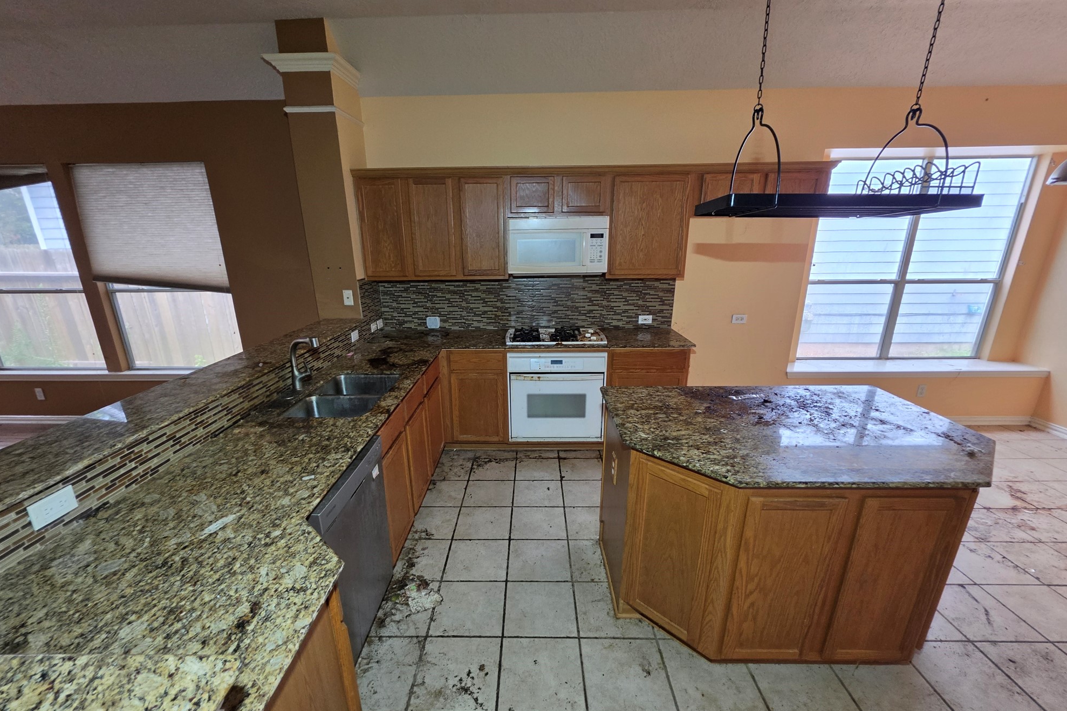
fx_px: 415
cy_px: 388
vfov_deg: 81.0
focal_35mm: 14
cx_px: 523
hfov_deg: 104.2
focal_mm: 2.2
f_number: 1.9
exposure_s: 1/60
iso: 200
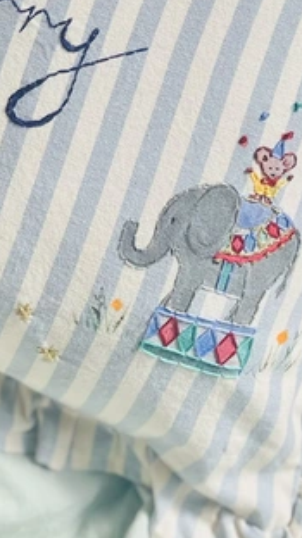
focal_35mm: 80
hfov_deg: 14.6
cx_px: -67
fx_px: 1141
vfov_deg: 24.2
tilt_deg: -62.4
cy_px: -103
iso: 50
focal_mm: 4.2
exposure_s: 1/2257
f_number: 1.6
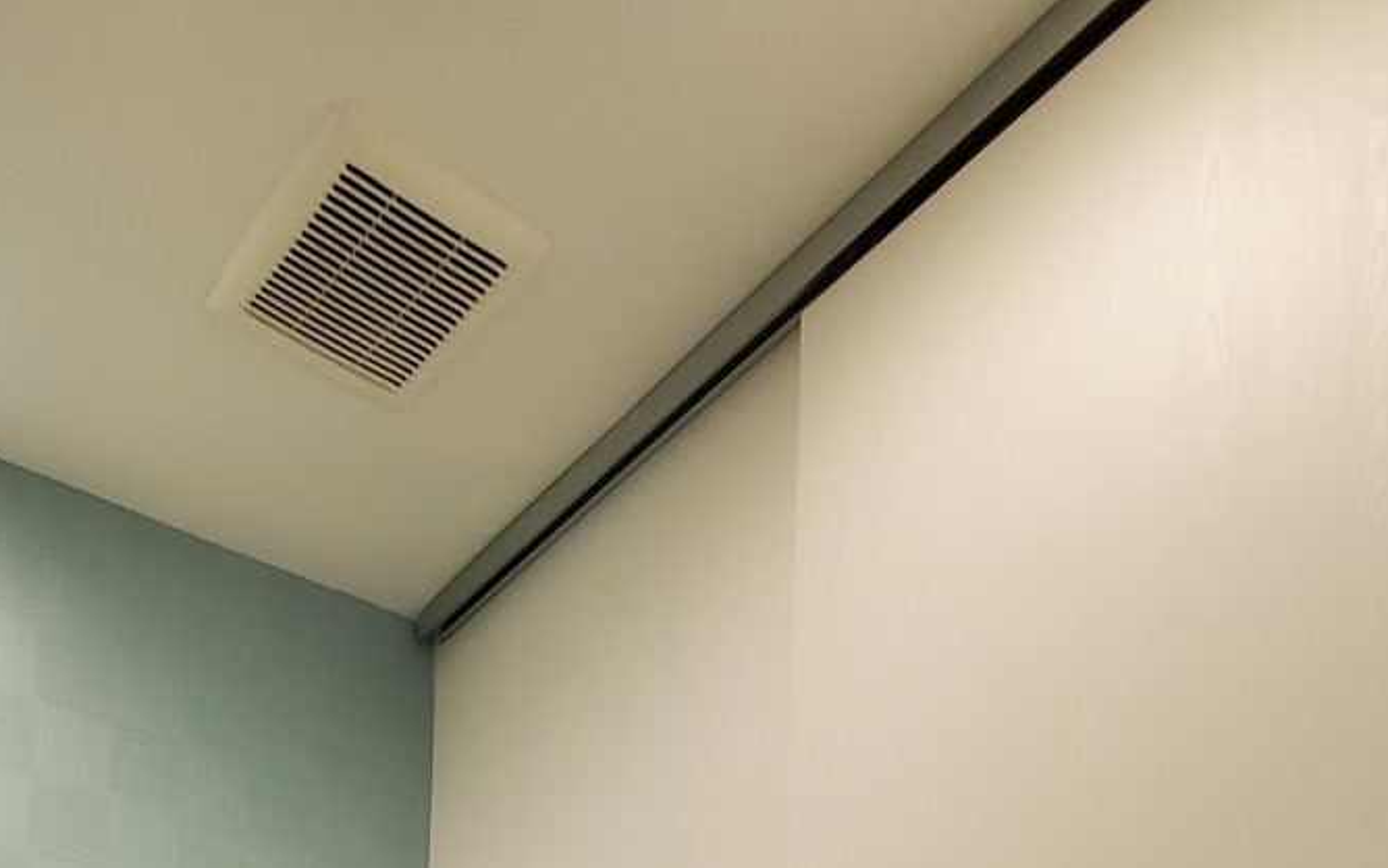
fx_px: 1249
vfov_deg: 25.9
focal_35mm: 33
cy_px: 1360
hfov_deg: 55.7
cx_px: 372
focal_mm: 1.8
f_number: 2.2
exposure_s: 1/60
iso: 250
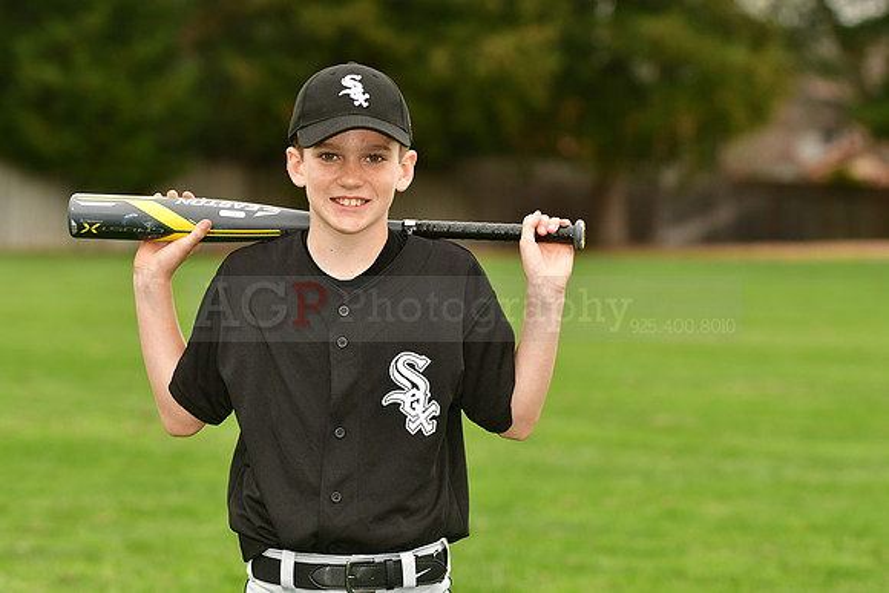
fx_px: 4446
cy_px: 296
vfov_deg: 7.6
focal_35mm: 180
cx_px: 444
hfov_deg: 11.4
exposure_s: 1/1000
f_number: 4
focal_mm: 120
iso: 320
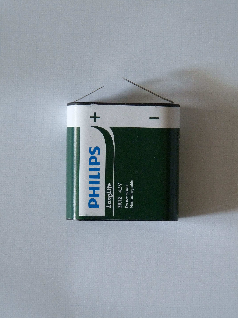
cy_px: 159
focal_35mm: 150
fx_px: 1375
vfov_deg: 13.2
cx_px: 119
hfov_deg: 9.9
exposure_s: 1/13
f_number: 3.7
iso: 400
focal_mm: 26.7
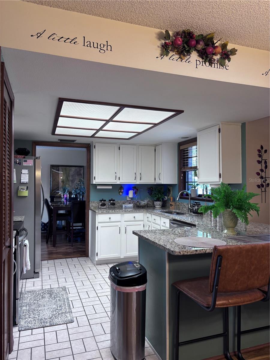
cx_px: 135
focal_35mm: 26
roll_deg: -0.7
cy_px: 180
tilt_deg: +0.2
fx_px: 270
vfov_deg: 67.3
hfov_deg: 53.1
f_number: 1.6
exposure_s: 1/60
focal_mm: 5.96
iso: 125
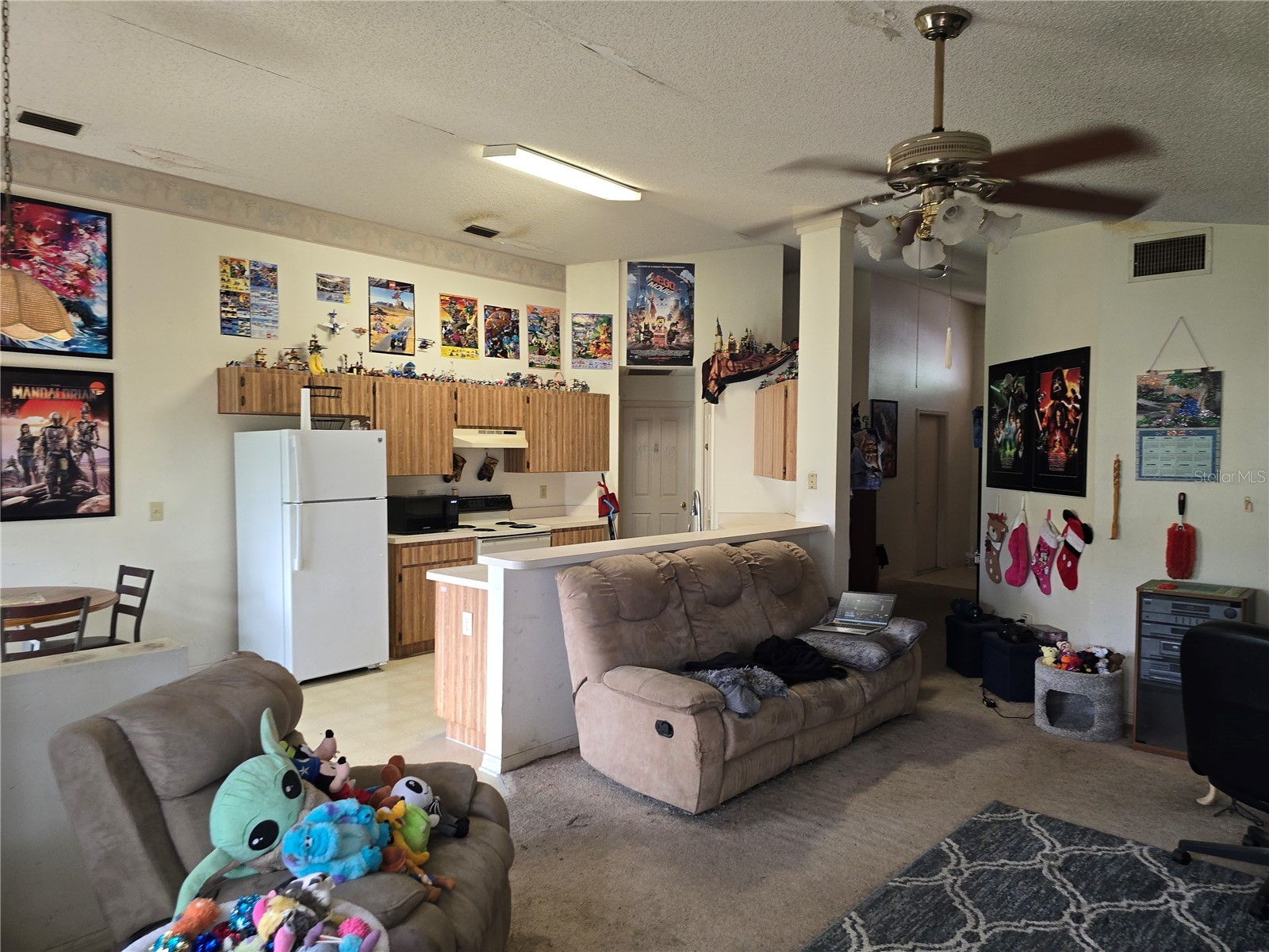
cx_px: 634
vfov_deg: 58.9
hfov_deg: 73.9
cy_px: 476
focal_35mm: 23
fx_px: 843
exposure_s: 1/24
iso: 100
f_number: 1.7
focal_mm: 6.3
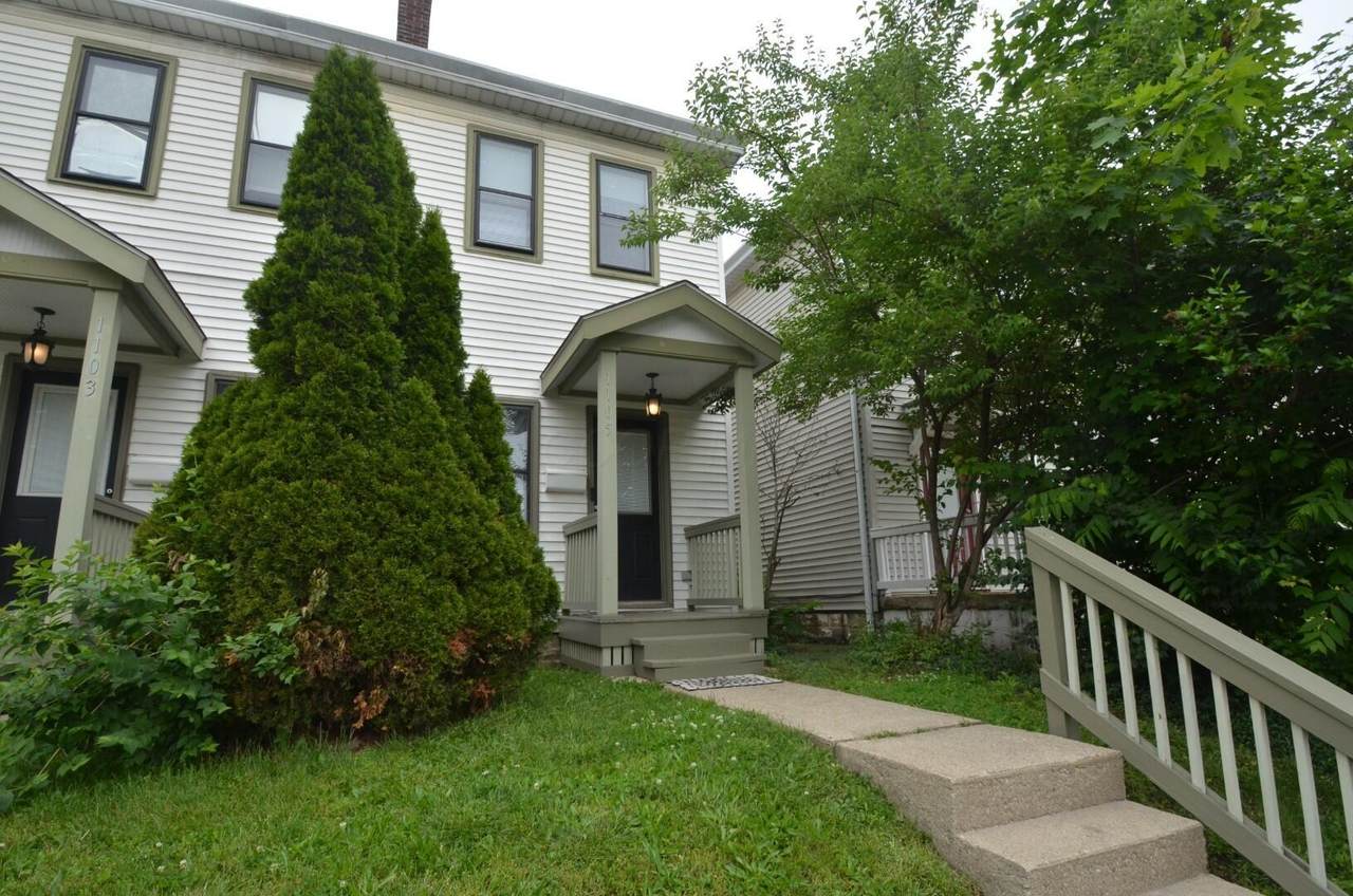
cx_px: 676
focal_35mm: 21
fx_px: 788
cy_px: 448
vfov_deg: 59.3
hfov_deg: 81.3
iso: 400
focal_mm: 14
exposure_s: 1/400
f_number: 10
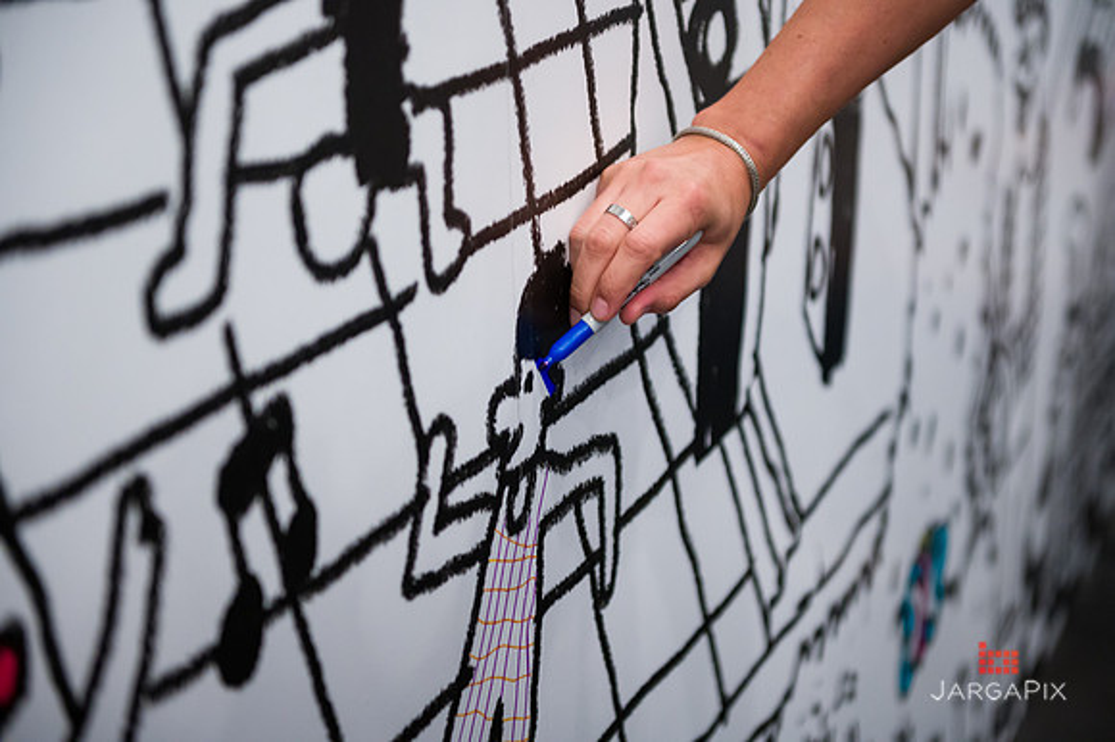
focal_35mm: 70
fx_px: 2167
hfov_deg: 28.9
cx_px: 558
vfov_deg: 19.4
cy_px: 371
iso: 2500
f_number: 3.2
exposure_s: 1/200
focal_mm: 70
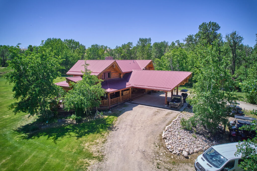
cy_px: 86
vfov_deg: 57.2
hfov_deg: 78.6
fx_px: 157
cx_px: 128
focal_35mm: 22
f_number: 2.8
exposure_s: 1/120
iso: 390
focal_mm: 8.38
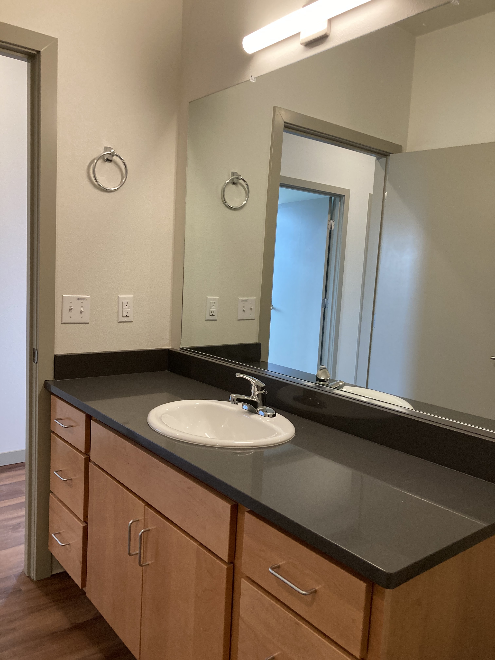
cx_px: 248
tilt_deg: -3.1
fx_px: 534
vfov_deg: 63.4
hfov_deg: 49.7
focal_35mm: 28
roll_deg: -4.2
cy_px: 330
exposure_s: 1/60
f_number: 1.8
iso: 100
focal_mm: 3.99
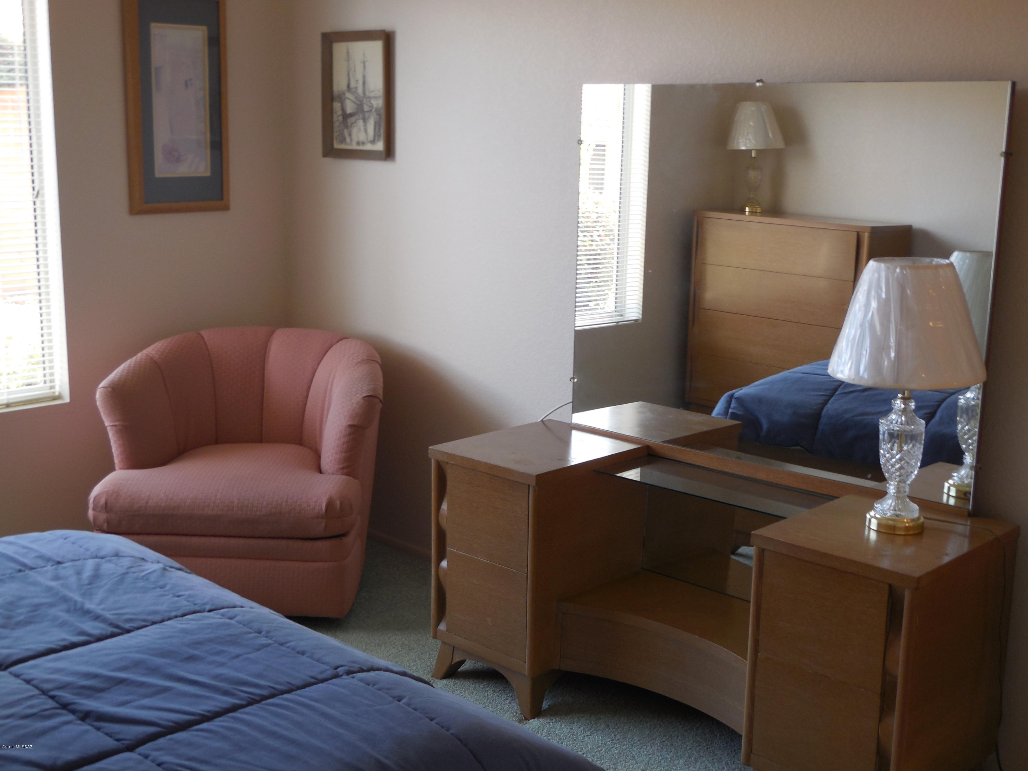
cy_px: 386
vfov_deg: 31.5
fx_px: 1366
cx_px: 514
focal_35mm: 46
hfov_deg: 41.2
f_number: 3.8
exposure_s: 1/30
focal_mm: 8.2
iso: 140
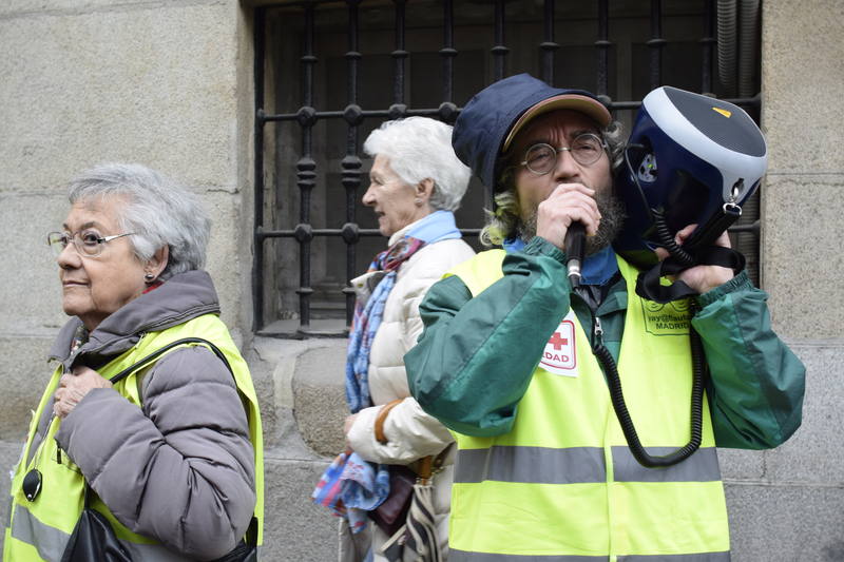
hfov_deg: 43.6
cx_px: 422
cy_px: 281
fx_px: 1055
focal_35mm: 45
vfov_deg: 29.9
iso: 400
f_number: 4.5
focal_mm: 30
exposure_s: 1/80
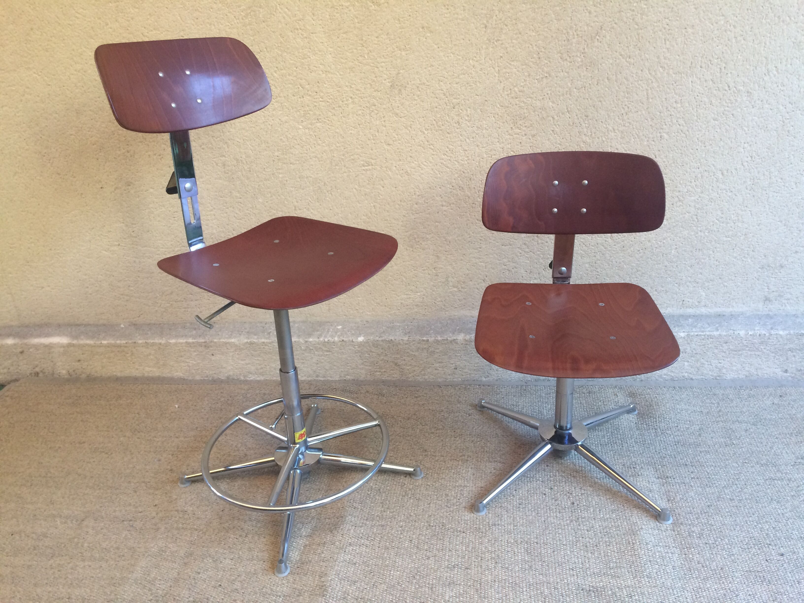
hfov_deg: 61.7
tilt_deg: -26.0
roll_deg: +2.4
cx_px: 402
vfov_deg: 48.2
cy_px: 302
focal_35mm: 29
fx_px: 674
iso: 80
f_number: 2.2
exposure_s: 1/33
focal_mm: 4.15
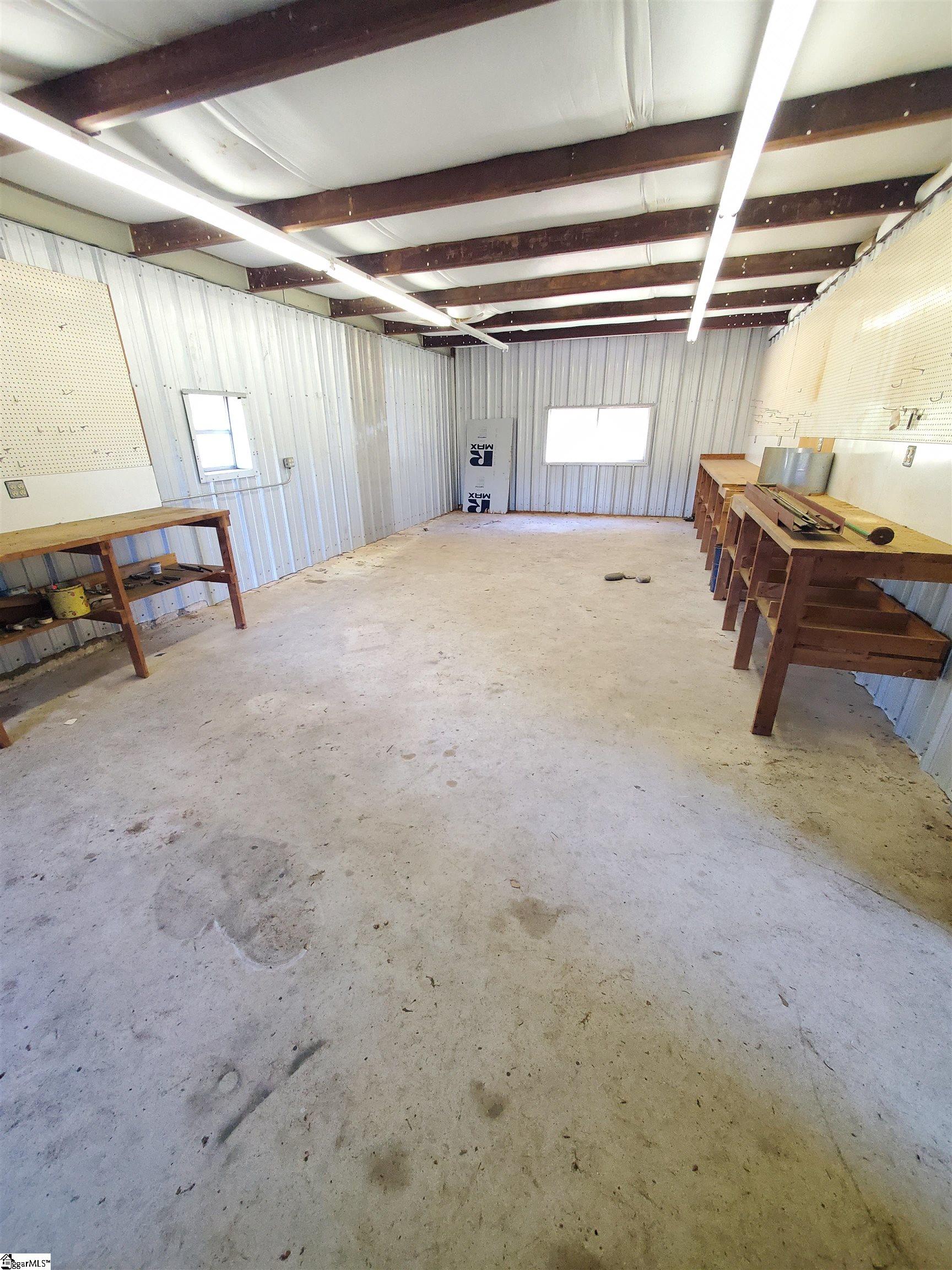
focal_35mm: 13
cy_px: 635
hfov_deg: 89.9
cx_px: 476
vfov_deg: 106.2
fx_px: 477
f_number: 2.2
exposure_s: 1/60
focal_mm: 1.8
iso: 640
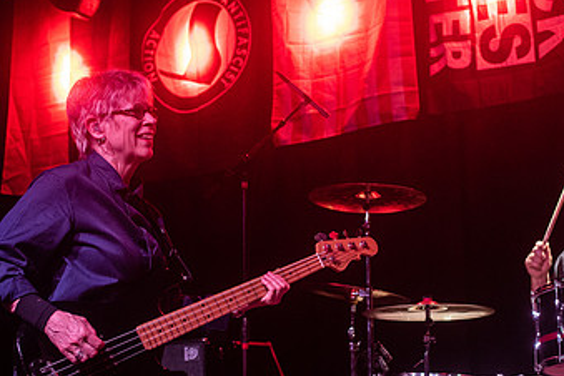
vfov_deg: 19.7
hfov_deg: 29.1
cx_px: 352
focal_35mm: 69
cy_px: 233
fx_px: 1081
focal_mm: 35
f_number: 3.2
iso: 2000
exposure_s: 1/160
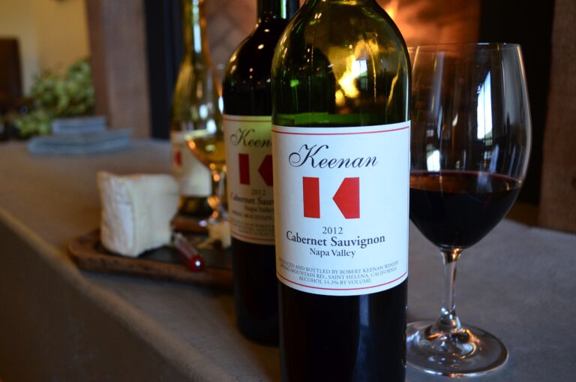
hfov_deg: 53.2
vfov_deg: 36.7
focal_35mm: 36
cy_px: 191
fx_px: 575
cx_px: 288
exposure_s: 1/100
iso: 1600
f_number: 4
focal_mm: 24
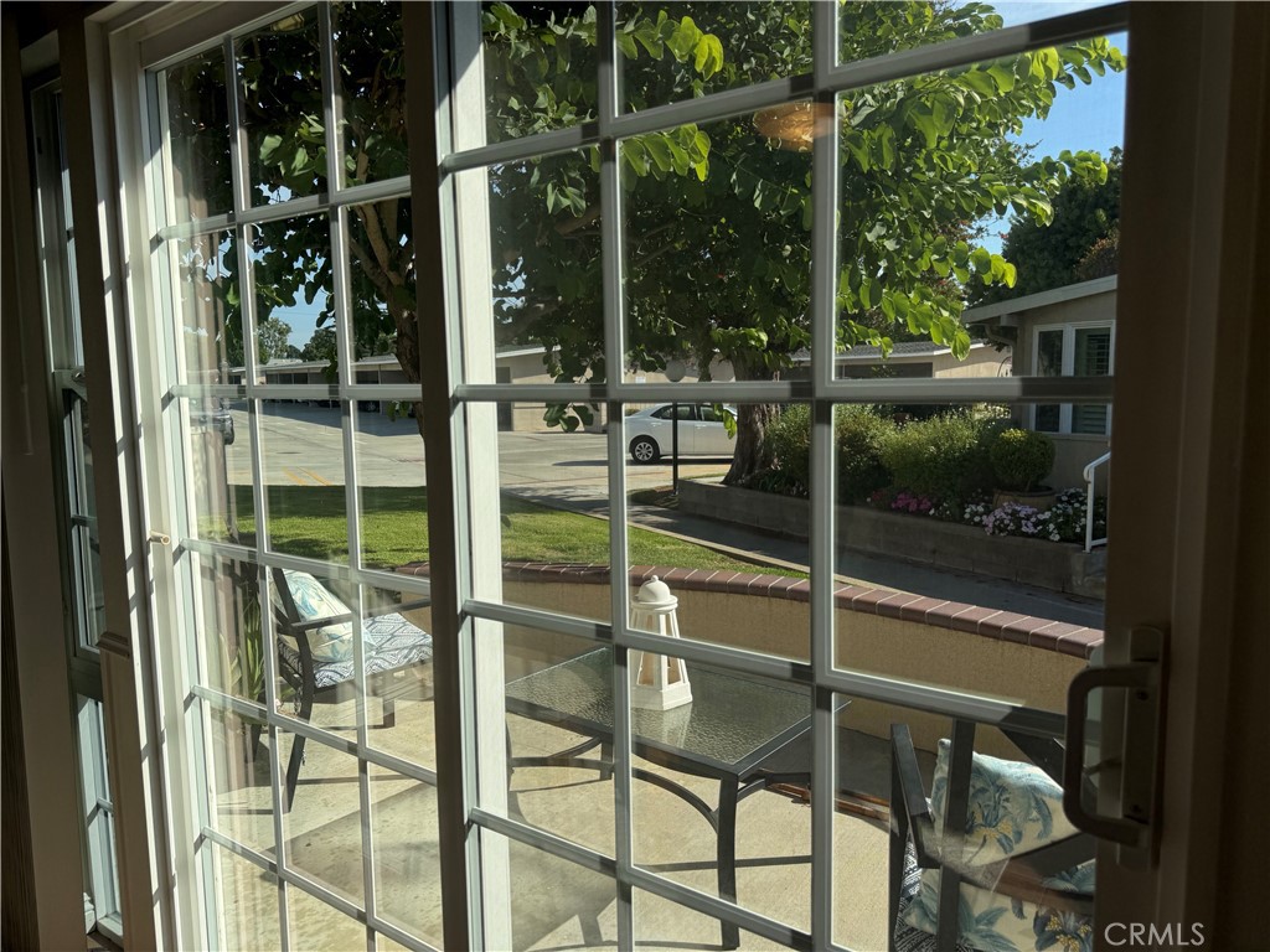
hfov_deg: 71.6
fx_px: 881
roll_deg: +0.0
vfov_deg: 56.8
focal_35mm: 24
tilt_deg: -4.5
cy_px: 476
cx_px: 635
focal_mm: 6.76
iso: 80
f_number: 1.78
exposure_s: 1/3953
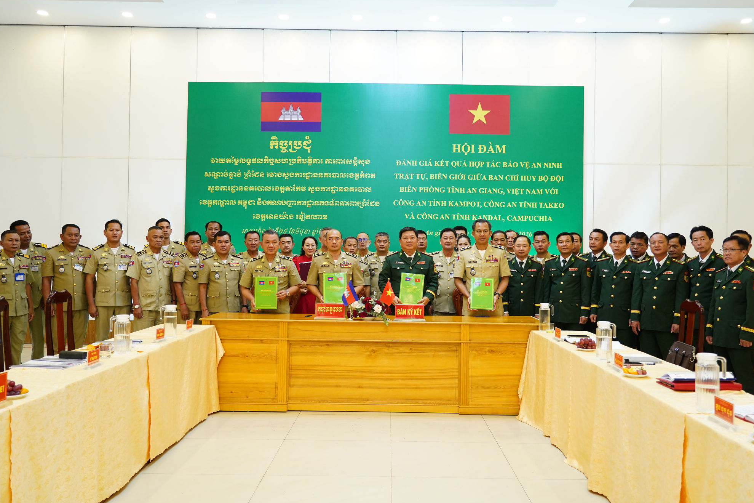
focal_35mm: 30
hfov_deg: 61.9
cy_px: 246
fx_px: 628
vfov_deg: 43.6
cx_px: 387
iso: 1600
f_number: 4
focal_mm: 29
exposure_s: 1/80
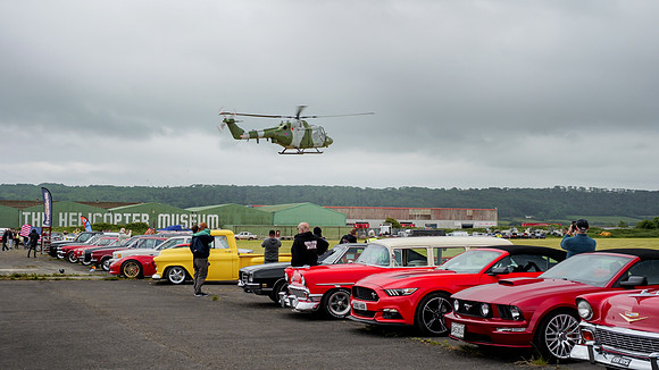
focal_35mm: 54
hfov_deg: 38.7
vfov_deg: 22.3
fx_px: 939
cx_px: 332
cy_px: 183
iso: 200
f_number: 3.5
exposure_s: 1/320
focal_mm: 23
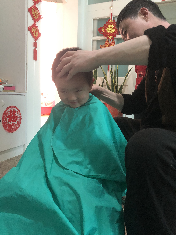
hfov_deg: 49.7
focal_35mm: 28
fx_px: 190
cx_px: 88
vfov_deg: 63.4
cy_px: 118
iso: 100
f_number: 1.8
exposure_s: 1/15
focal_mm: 4
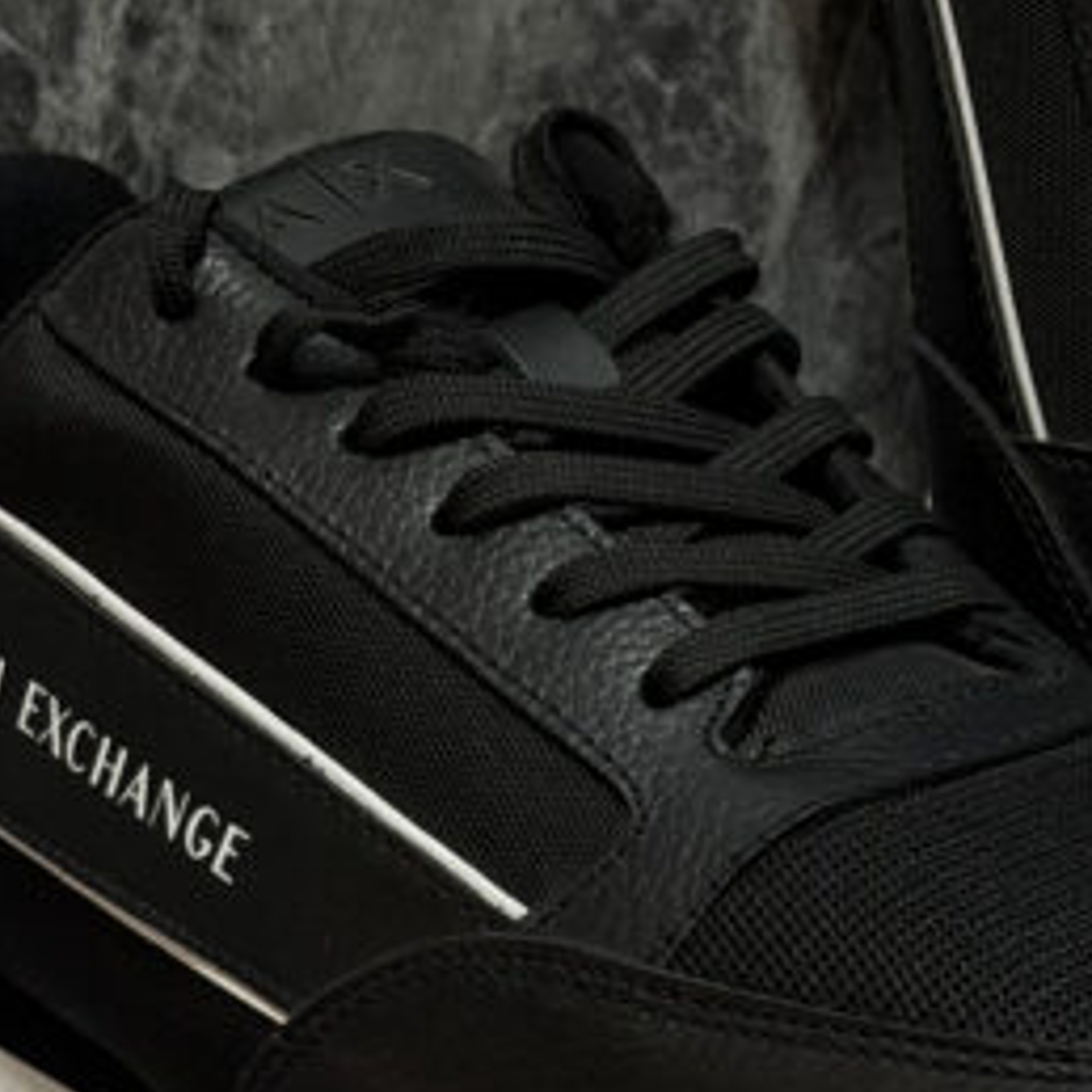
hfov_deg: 13.3
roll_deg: -1.0
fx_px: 4675
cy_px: 363
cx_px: 746
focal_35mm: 131
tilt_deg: -9.5
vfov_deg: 13.3
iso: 320
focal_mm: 6.76
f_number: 1.78
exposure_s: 1/40
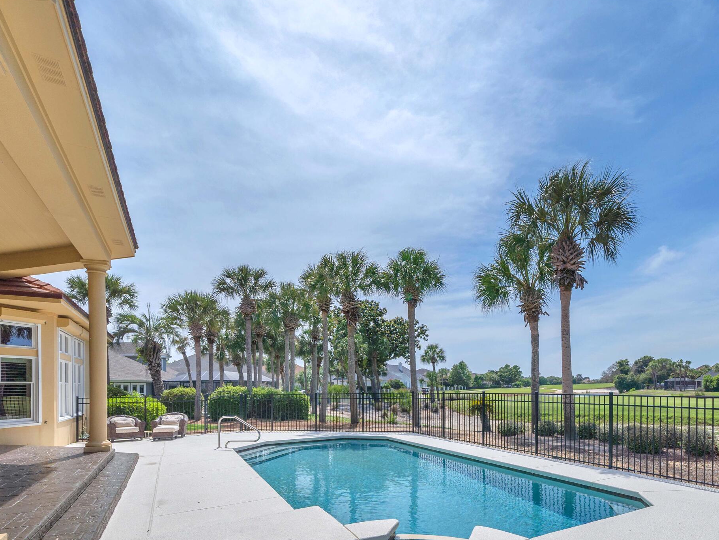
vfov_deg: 65.8
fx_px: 395
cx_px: 425
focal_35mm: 19
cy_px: 383
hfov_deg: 83.8
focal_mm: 12
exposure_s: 1/320
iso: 100
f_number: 5.6
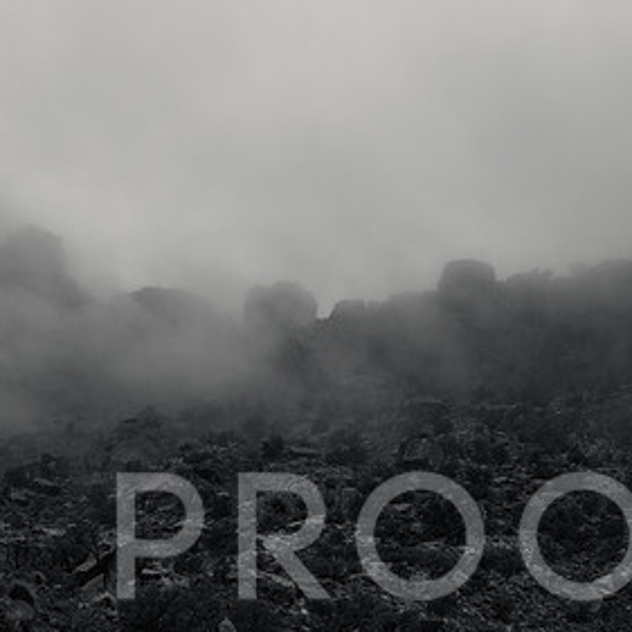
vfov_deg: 17.4
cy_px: 281
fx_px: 2066
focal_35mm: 100
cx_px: 418
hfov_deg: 17.4
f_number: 7.1
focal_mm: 54
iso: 200
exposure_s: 1/200
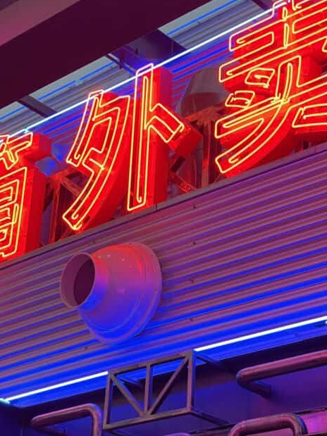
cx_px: 151
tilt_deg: +28.9
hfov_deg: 17.6
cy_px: 173
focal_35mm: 84
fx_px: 1058
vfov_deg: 23.3
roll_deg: -3.2
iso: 200
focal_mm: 6
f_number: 2
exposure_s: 1/120
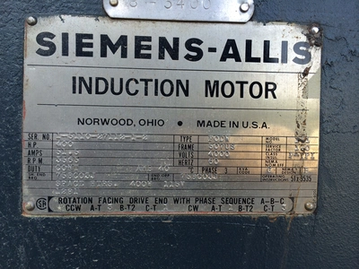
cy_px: 134
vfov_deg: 46.8
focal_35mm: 30
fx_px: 311
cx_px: 180
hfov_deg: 60.0
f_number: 2.2
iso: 40
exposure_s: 1/120
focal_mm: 4.12
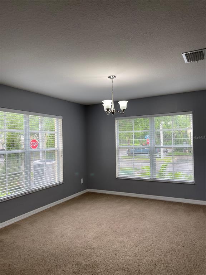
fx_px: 206
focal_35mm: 26
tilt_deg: +0.2
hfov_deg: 53.1
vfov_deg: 67.3
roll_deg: +1.6
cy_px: 138
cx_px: 103
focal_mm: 5.1
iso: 64
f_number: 1.6
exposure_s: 1/120
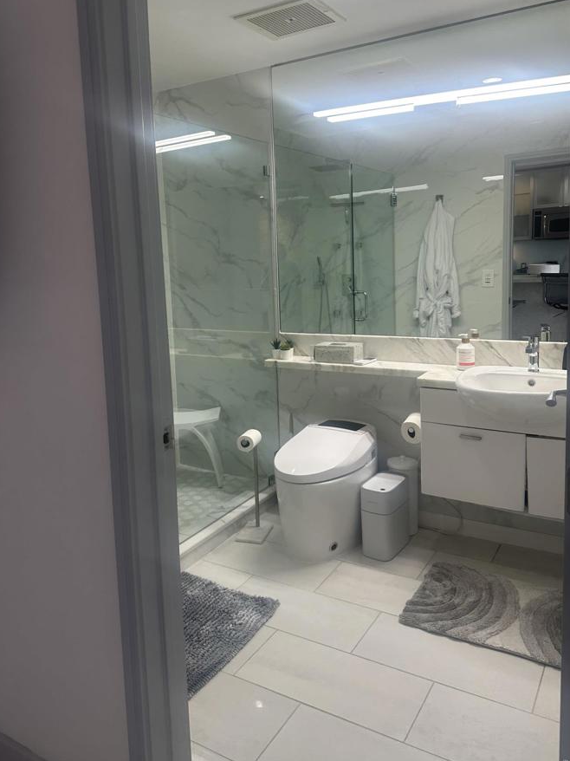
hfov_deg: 49.7
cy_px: 325
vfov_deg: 63.2
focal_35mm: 28
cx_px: 267
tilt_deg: -6.8
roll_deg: +1.2
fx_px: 615
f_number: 1.78
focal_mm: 6.86
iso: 64
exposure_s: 1/120
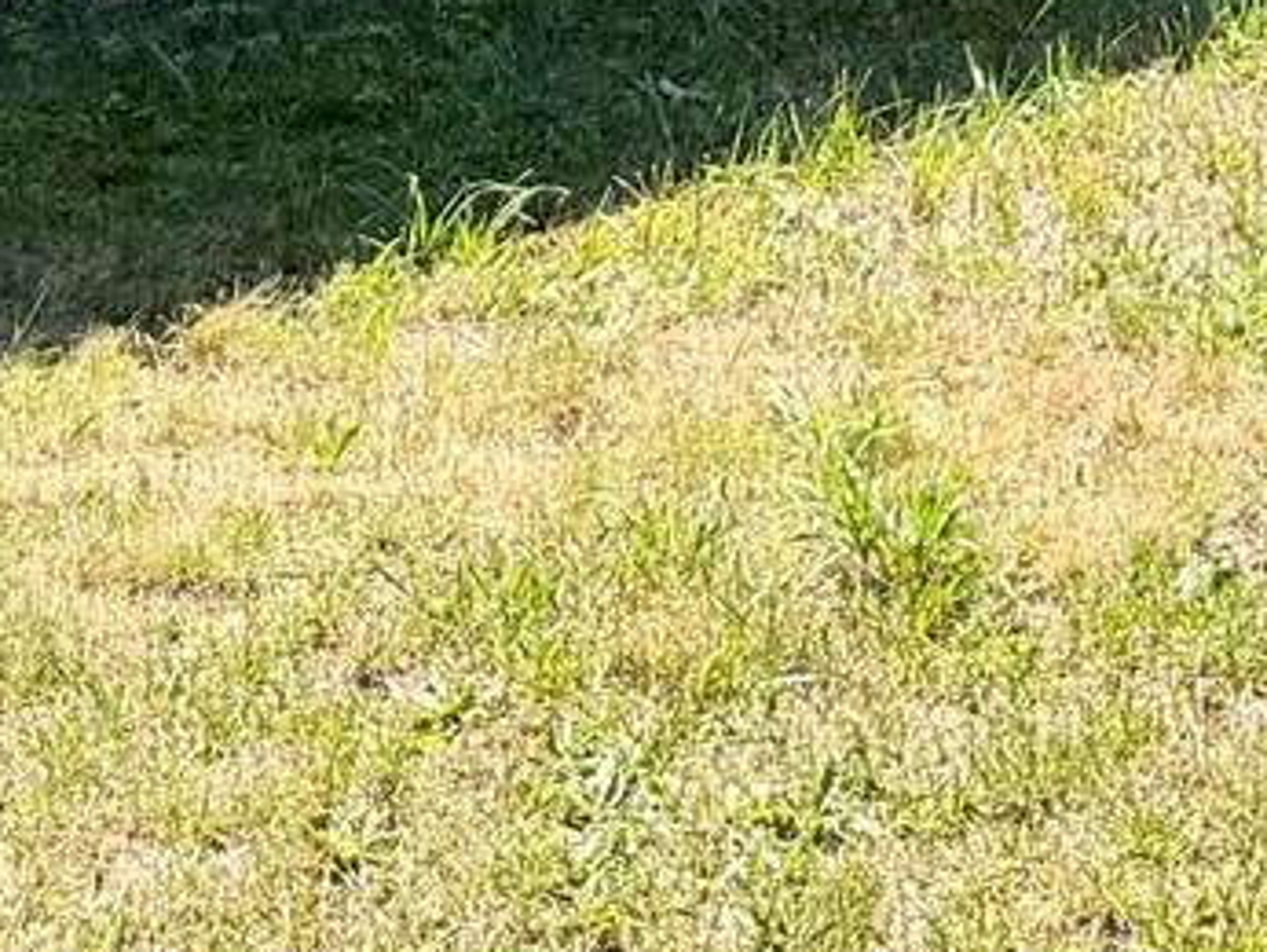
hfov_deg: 13.7
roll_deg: +0.0
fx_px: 5201
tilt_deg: +5.5
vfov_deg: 9.1
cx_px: 1223
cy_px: -1571
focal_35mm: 142
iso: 80
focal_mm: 6.76
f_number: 1.78
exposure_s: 1/1464
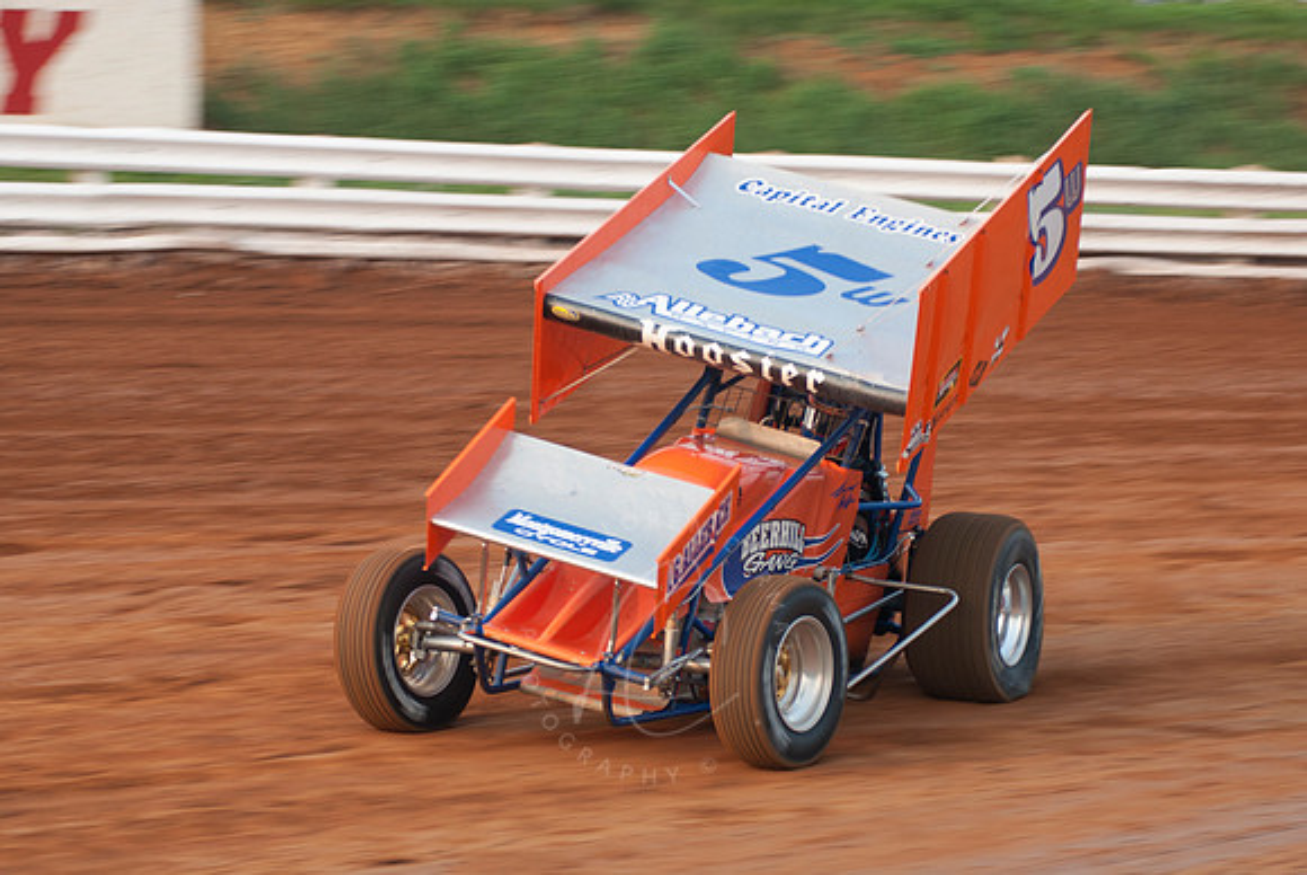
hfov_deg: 17.0
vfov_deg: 11.4
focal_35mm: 120
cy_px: 438
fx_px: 4361
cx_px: 654
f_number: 3.5
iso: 250
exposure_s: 1/320
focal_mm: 80
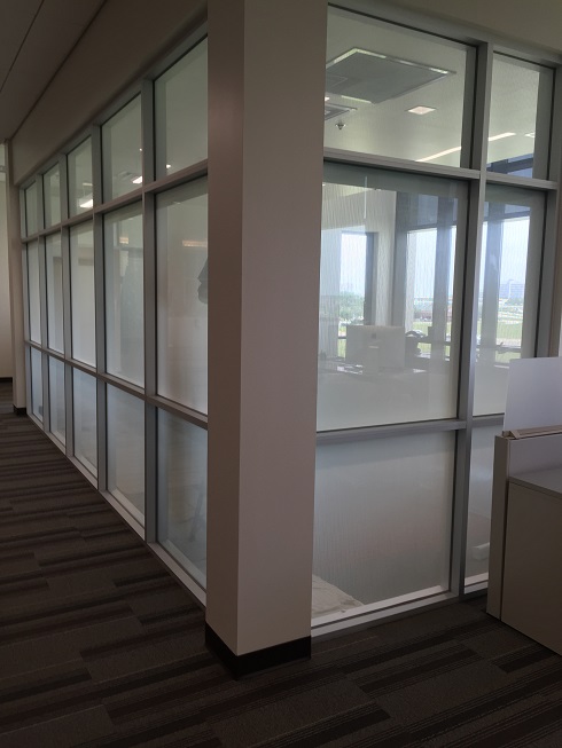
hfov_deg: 48.2
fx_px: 628
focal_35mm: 29
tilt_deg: -6.4
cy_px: 374
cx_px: 281
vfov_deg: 61.7
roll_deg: -1.0
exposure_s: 1/40
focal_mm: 4.15
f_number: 2.2
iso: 32
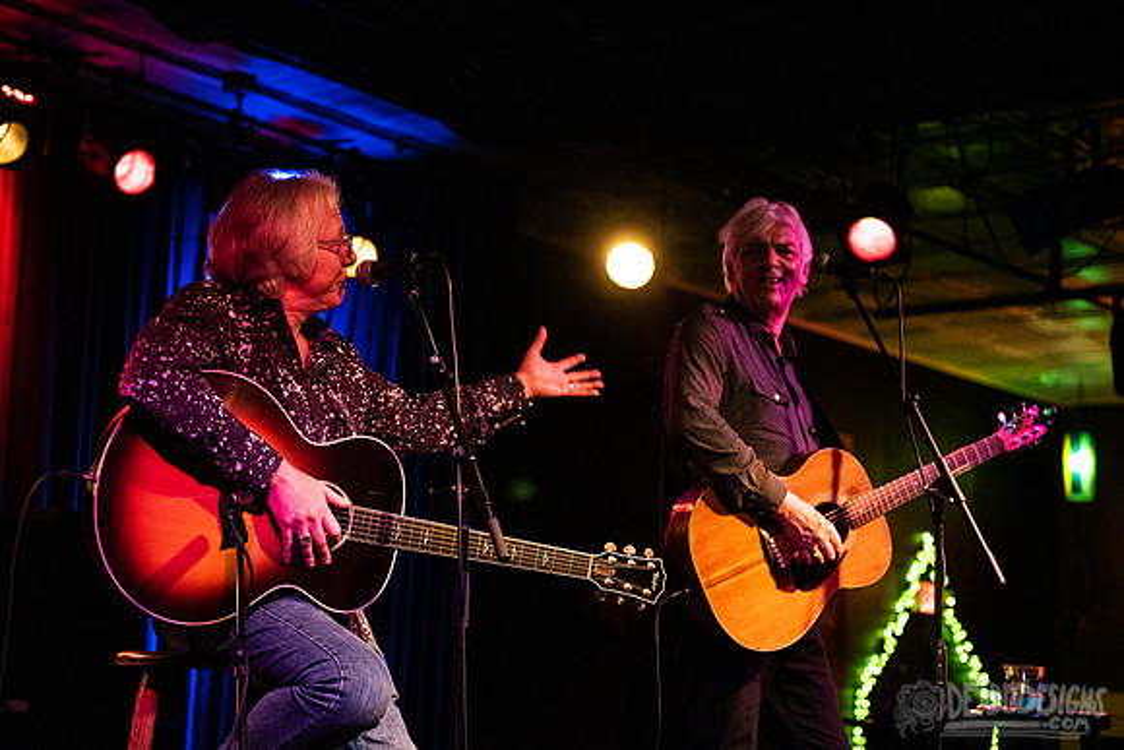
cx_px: 562
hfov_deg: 28.8
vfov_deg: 19.5
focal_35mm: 70
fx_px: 2186
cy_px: 375
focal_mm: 70
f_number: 3.2
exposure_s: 1/80
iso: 3200
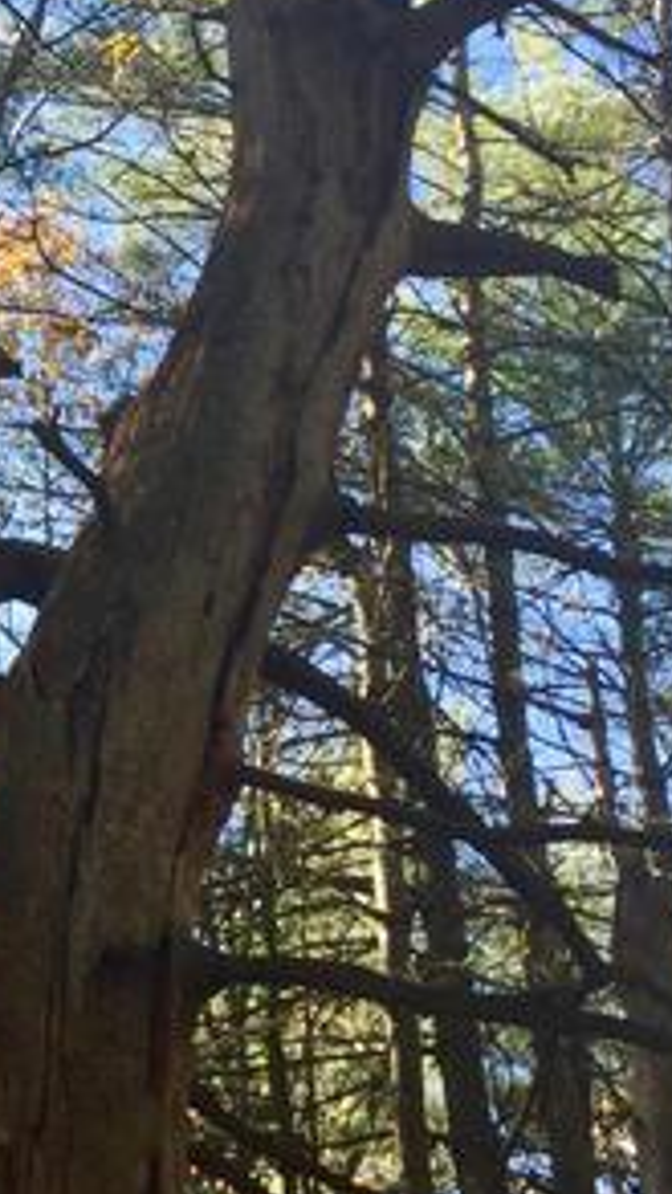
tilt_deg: +38.2
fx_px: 2627
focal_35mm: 83
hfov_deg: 14.1
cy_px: 428
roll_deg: -5.3
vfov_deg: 25.5
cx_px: -130
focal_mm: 3.3
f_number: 2.4
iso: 25
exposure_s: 1/145
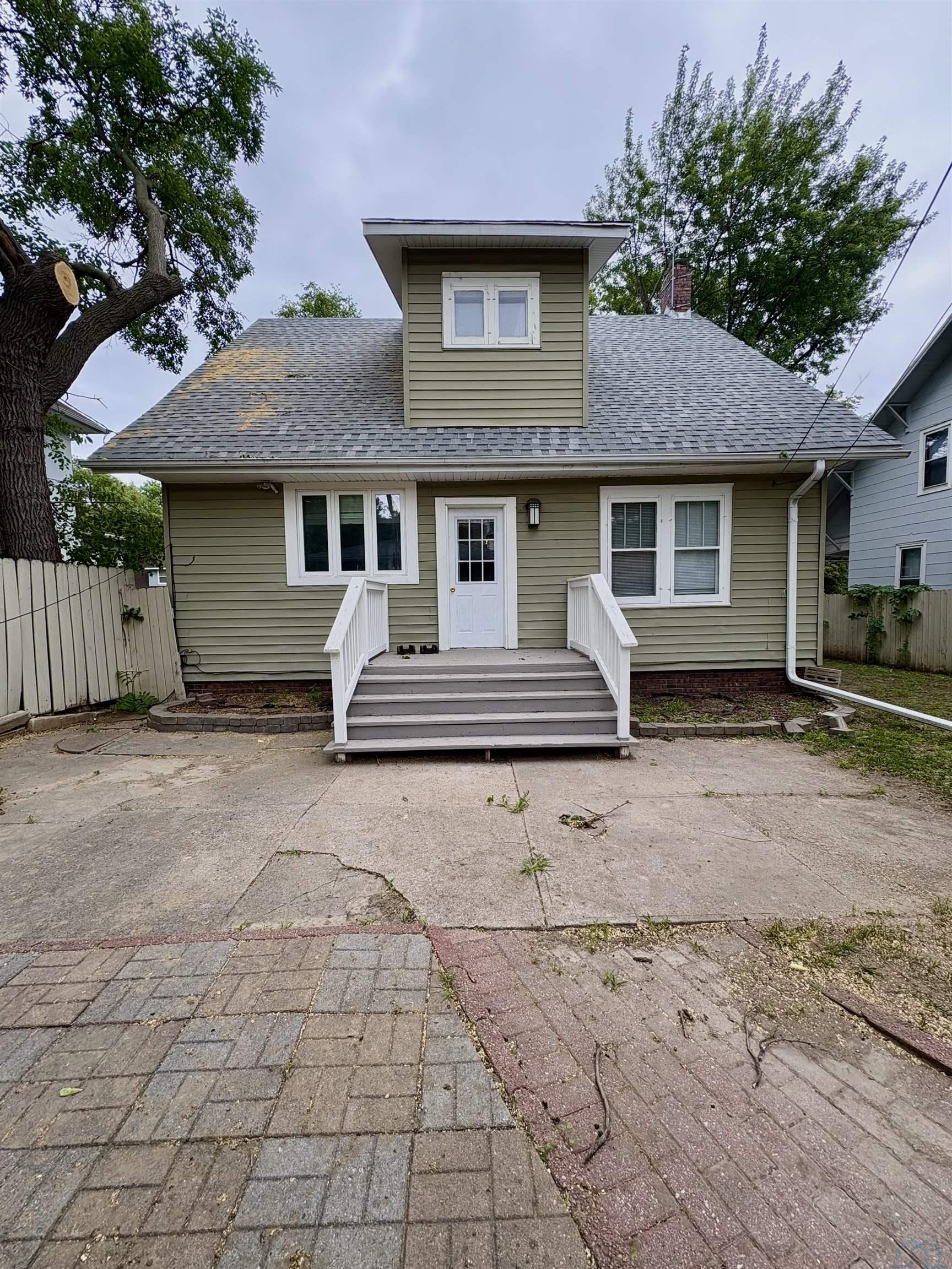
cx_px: 476
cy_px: 634
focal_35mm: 14
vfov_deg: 102.1
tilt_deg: -2.6
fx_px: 513
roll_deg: +0.6
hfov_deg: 85.7
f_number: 2.2
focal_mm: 2.22
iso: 40
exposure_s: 1/356
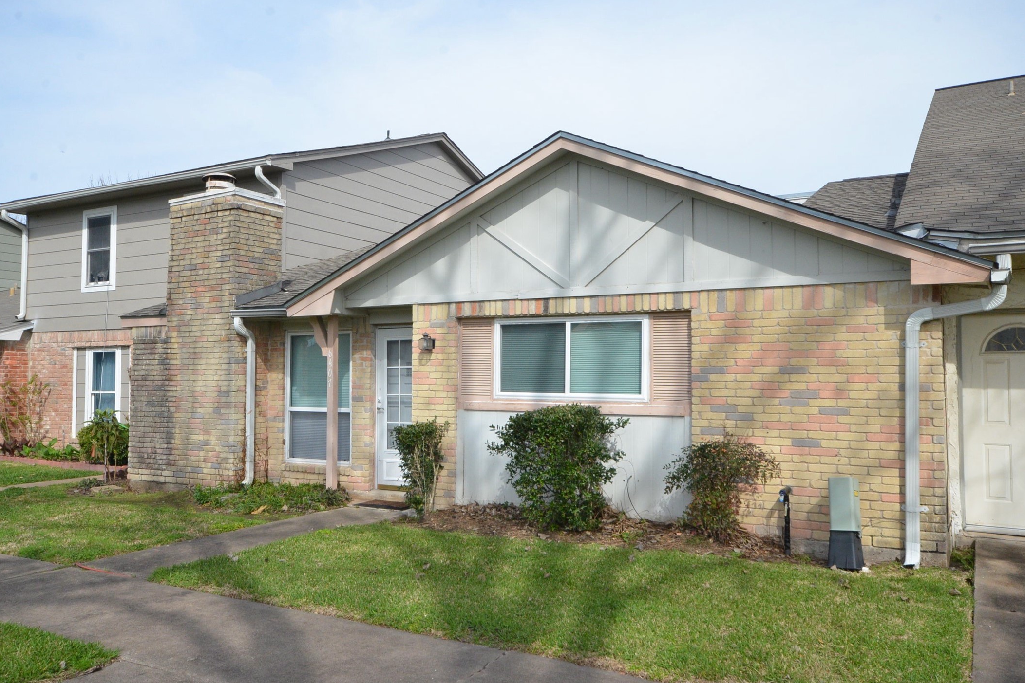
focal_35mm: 31
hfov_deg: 60.3
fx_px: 883
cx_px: 514
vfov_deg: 42.3
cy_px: 335
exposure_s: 1/800
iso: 1250
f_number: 14
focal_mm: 20
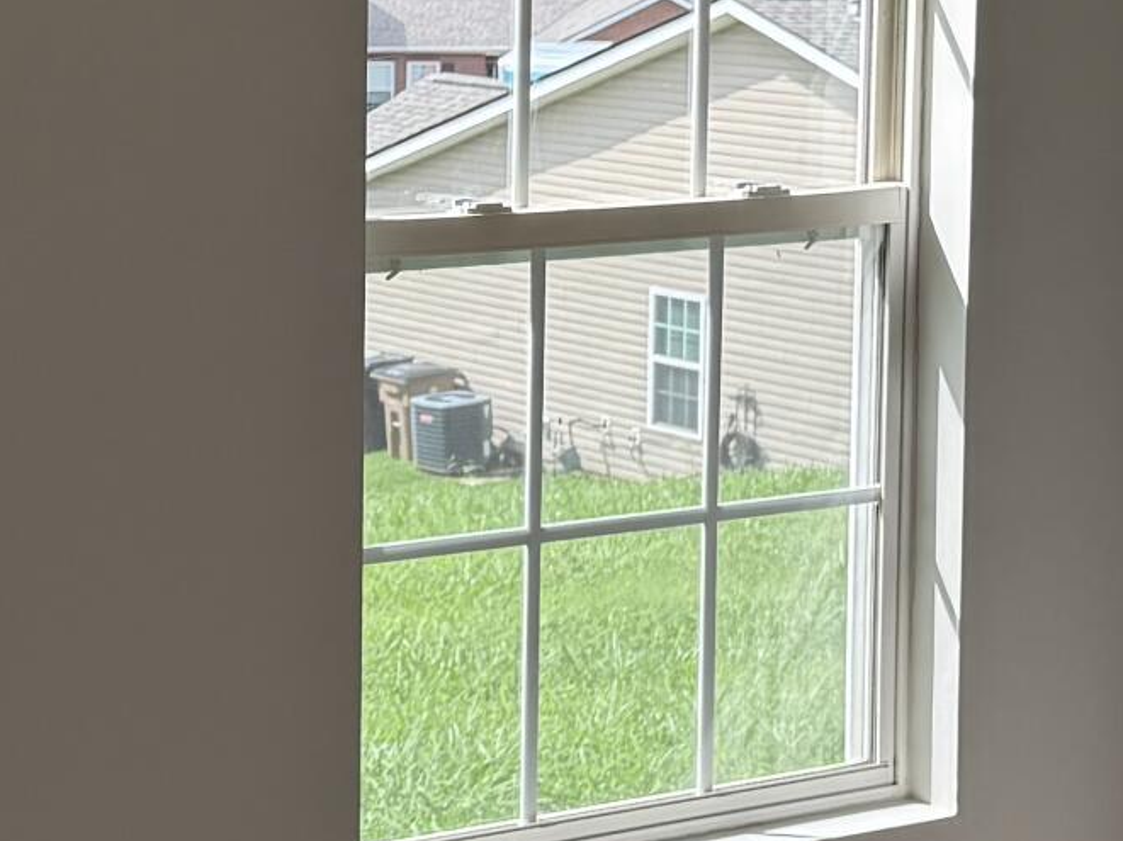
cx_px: 207
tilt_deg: -6.2
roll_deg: -1.1
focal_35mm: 109
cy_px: 250
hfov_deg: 17.9
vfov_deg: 13.5
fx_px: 3534
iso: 80
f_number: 1.78
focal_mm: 6.76
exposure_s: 1/805
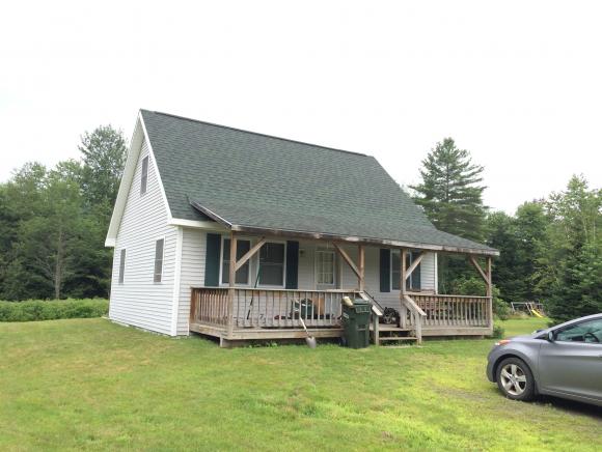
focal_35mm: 30
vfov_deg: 46.9
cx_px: 301
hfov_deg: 59.9
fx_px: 522
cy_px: 226
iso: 32
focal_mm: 4.12
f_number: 2.2
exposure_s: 1/351
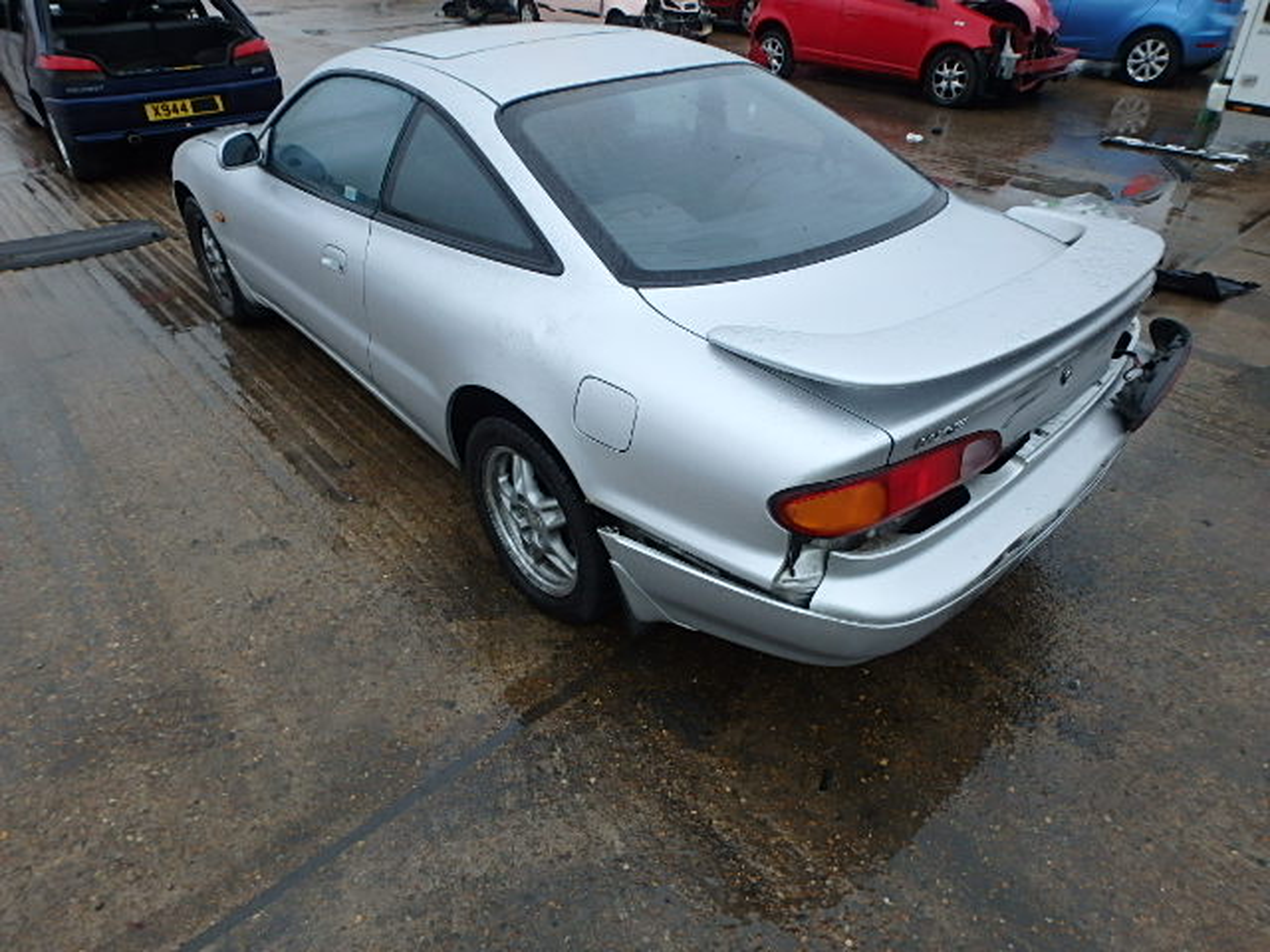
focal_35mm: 21
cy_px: 476
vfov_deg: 63.4
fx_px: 770
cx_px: 635
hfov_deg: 79.0
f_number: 3.5
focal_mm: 3.7
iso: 125
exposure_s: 1/500
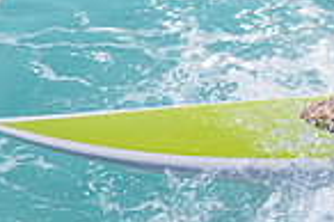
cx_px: 460
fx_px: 29498
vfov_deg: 0.4
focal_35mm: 3183
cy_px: -97
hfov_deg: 0.6
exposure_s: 1/2000
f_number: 11
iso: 560
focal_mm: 800
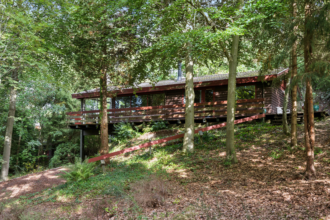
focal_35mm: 40
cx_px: 165
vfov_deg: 33.4
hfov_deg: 48.5
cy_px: 110
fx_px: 367
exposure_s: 1/50
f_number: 8
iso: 200
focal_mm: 40
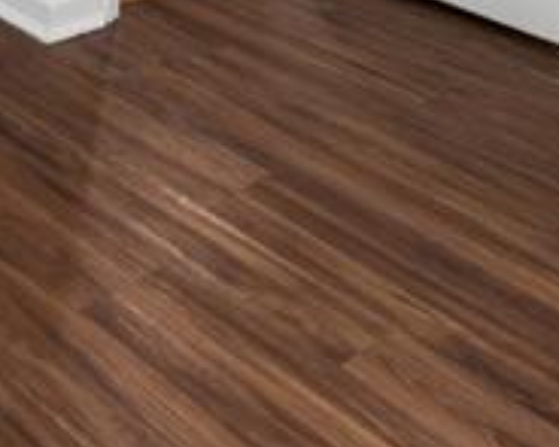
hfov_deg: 24.8
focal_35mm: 73
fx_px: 1207
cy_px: -502
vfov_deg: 15.6
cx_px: -3
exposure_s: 1/3.33
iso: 400
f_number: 13
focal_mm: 14
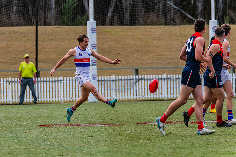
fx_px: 3194
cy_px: 77
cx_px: 99
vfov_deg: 2.8
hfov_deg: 4.2
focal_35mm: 487
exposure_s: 1/1600
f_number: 8
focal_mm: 420
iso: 800
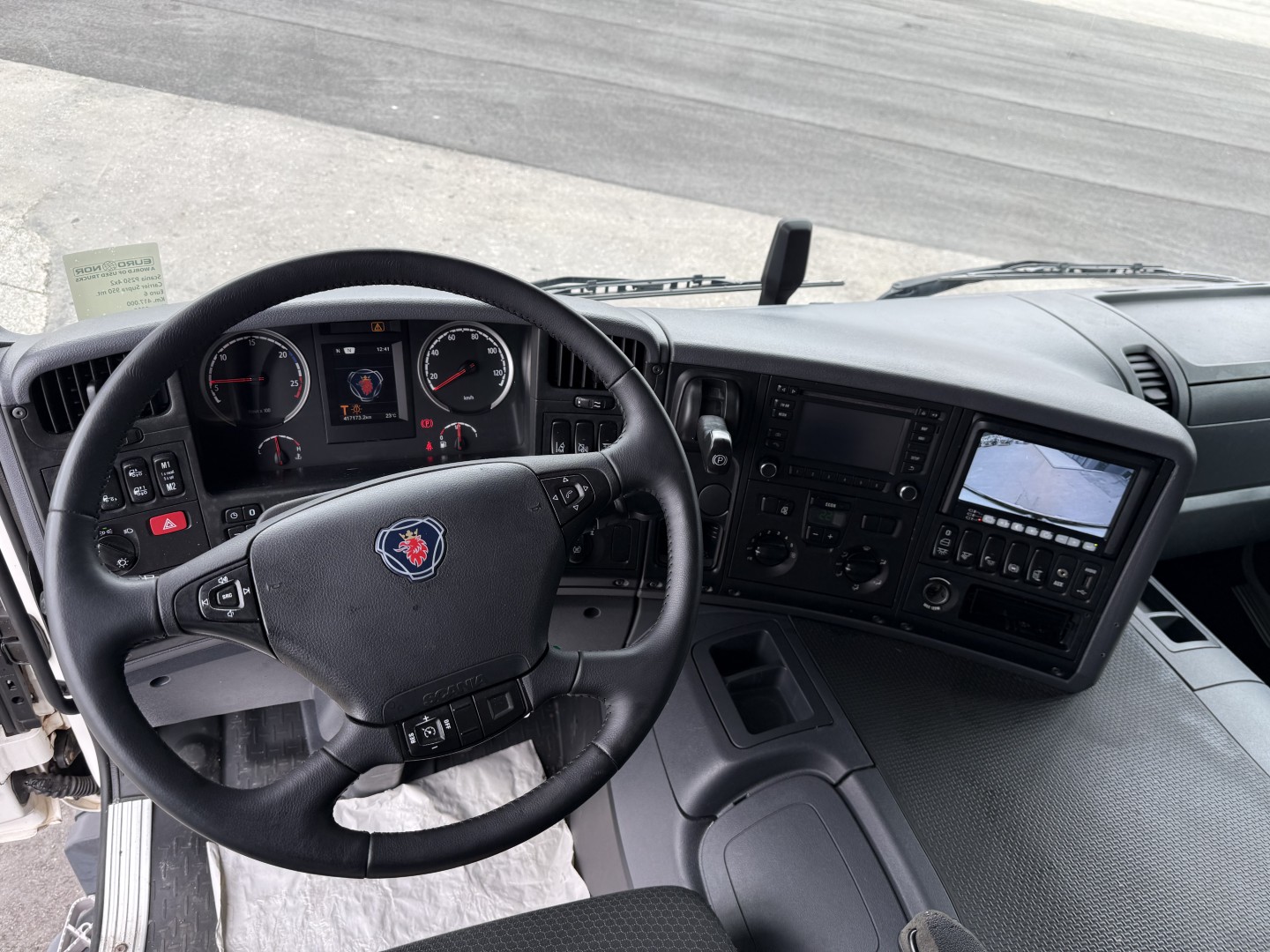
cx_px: 635
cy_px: 476
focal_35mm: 24
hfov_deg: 71.6
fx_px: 881
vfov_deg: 56.8
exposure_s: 1/367
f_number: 1.78
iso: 80
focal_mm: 6.76
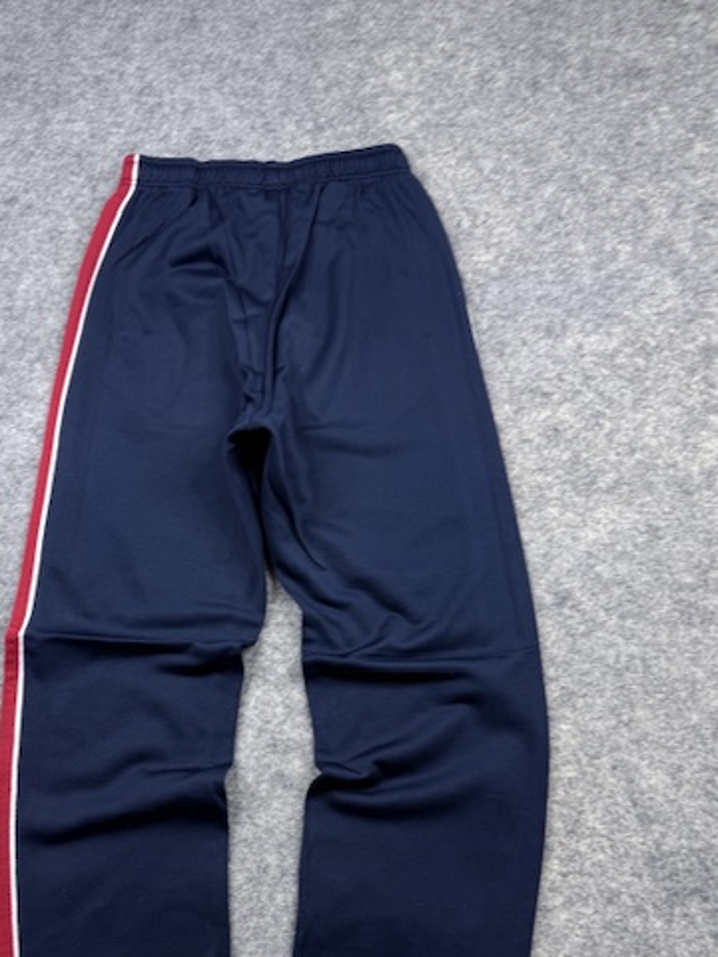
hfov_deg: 43.7
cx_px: 259
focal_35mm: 32
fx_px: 885
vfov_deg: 55.7
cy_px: 630
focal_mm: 6.76
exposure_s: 1/100
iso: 64
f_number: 1.78
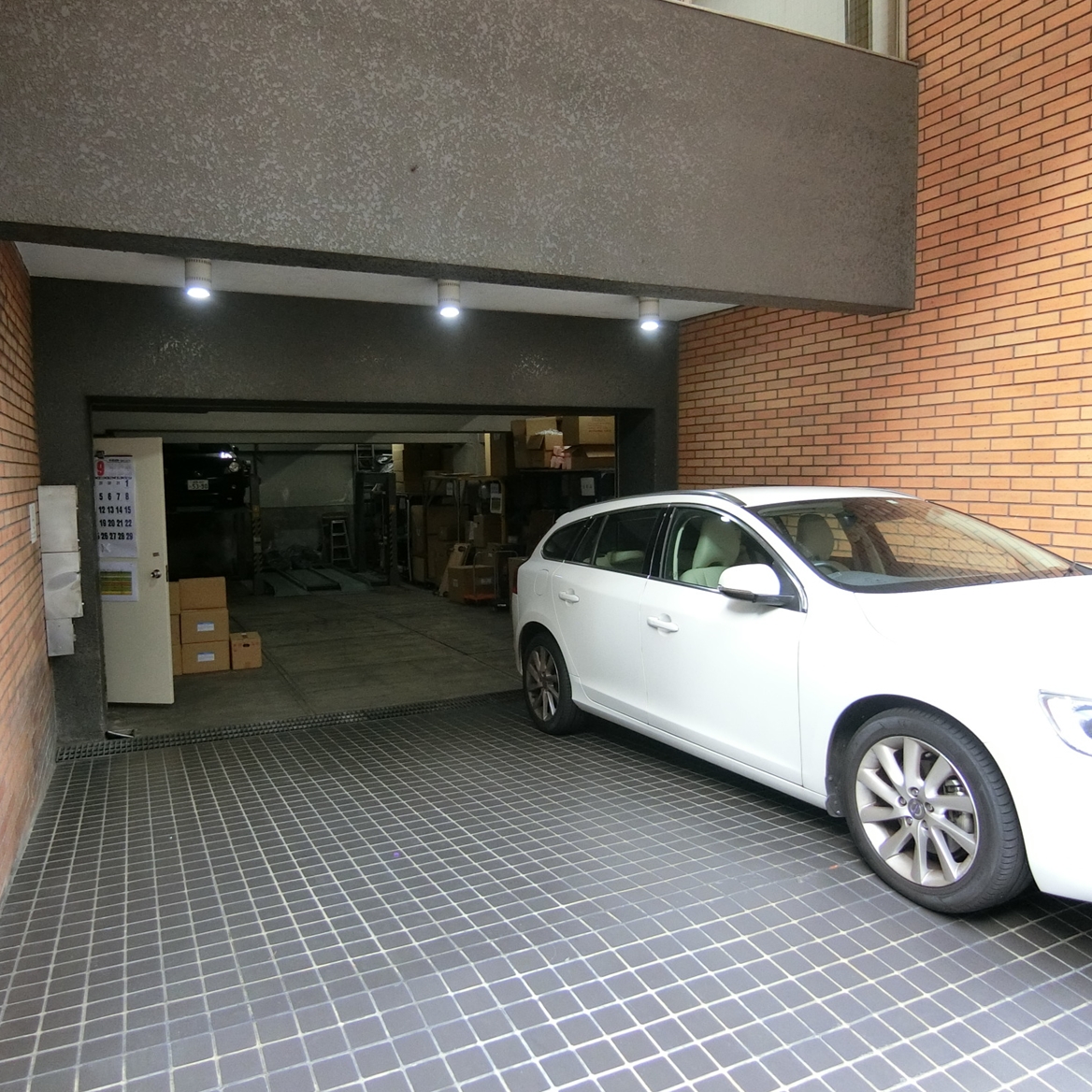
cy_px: 542
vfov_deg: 67.3
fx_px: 821
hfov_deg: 67.2
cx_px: 509
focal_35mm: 23
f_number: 2.7
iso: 320
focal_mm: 4.06
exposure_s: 1/125
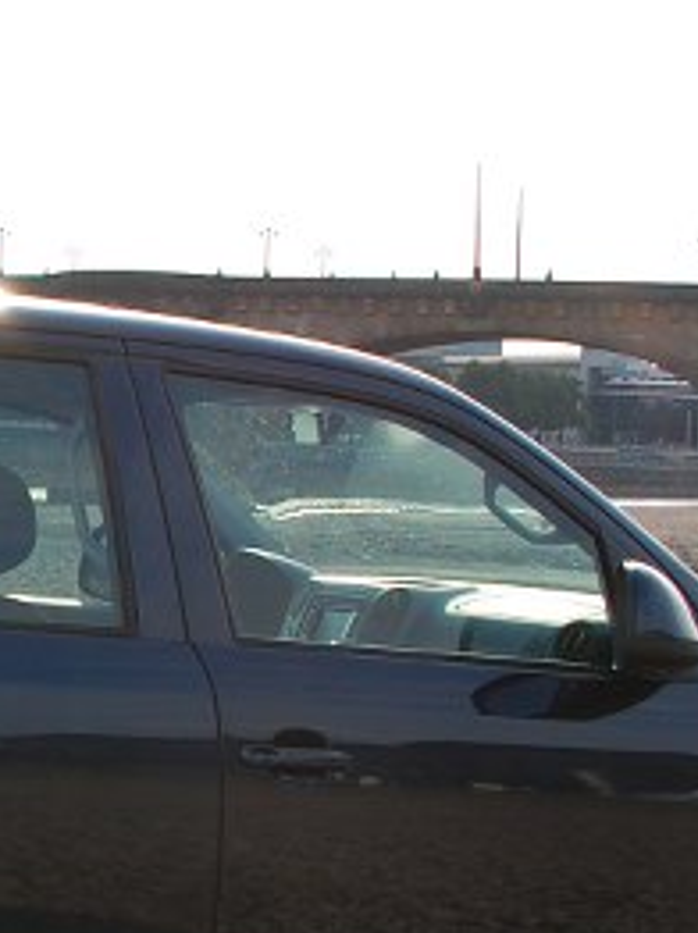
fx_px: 3339
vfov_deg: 15.9
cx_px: -410
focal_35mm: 124
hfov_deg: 11.4
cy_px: 596
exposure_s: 1/250
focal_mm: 22
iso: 200
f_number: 8
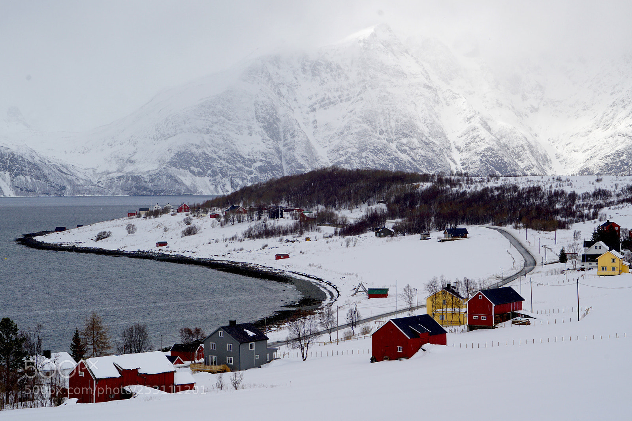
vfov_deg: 19.5
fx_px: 1229
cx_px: 316
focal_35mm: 70
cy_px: 210
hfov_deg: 28.8
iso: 100
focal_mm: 70
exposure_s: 1/100
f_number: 11
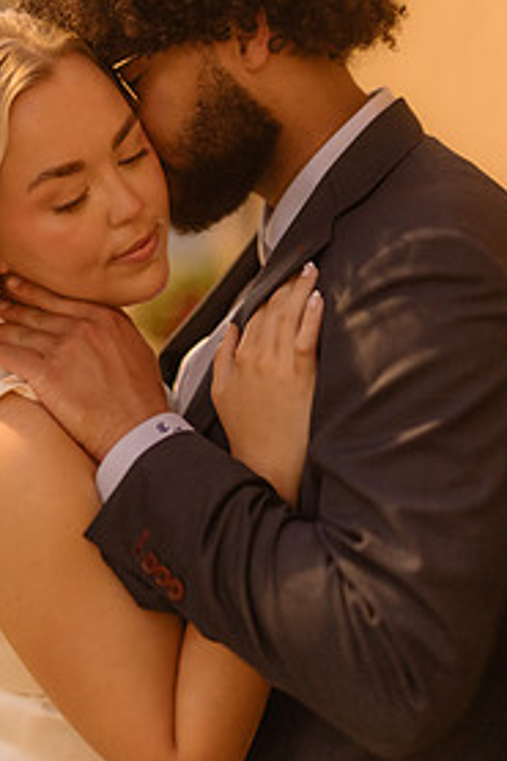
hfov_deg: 16.8
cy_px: 241
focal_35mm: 81
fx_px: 1713
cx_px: 189
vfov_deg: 24.9
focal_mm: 50
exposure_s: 1/125
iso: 1000
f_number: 1.4
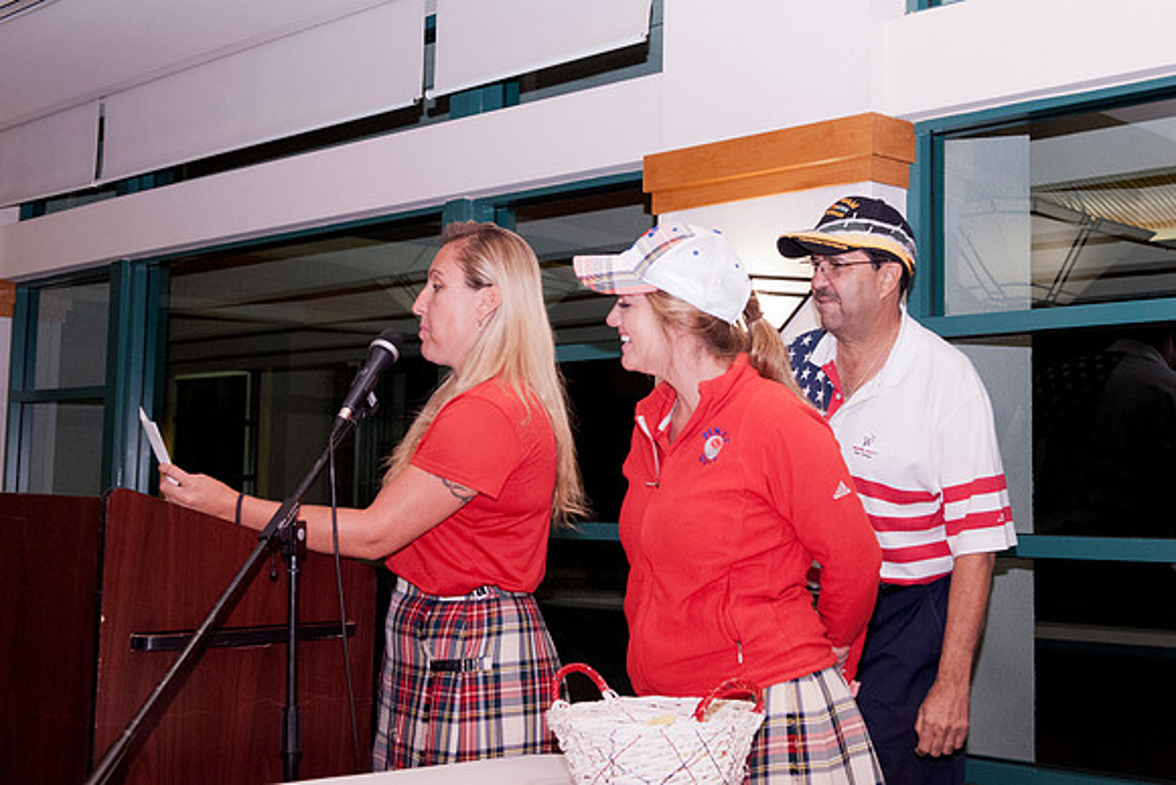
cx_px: 668
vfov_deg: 27.6
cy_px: 330
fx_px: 1594
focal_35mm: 49
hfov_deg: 40.4
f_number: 4
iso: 1250
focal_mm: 28
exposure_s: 1/100
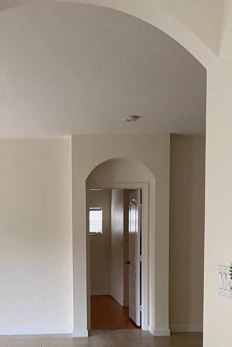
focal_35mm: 42
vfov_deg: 44.8
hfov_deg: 31.2
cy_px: 261
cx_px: 51
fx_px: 406
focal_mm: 4.25
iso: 125
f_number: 1.8
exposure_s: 1/68
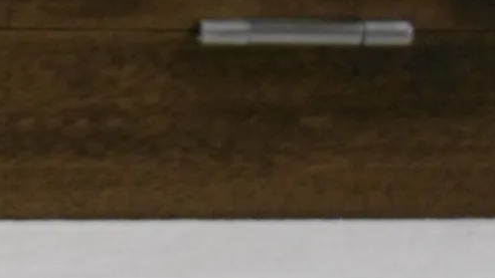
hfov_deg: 10.1
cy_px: 52
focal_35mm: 209
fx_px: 2744
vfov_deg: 5.8
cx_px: -180
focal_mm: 10.5
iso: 400
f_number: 4.2
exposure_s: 1/40
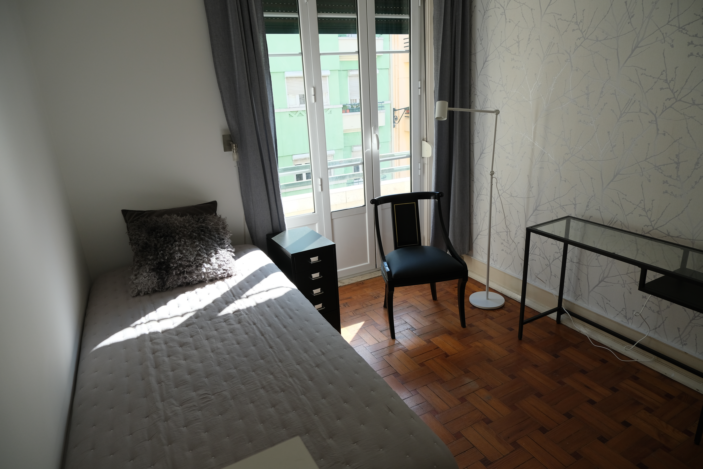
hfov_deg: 76.1
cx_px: 352
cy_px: 234
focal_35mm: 23
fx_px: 449
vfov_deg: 55.1
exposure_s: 1/180
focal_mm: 15
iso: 320
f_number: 4.5
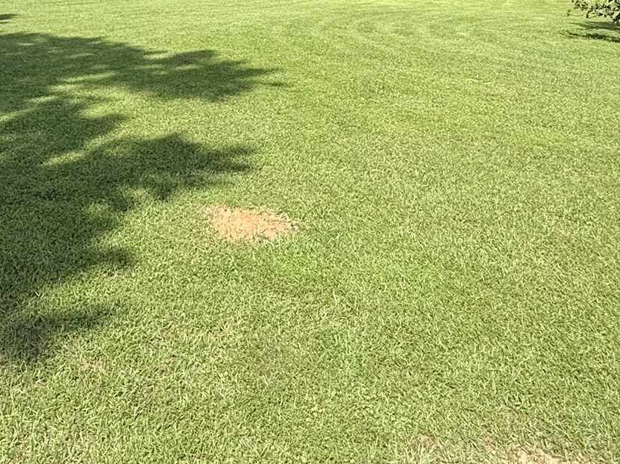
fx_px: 627
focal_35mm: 35
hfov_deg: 51.8
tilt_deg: +3.7
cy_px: -60
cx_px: 216
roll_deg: -1.2
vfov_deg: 34.5
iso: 50
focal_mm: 2.22
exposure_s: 1/1961
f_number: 2.2
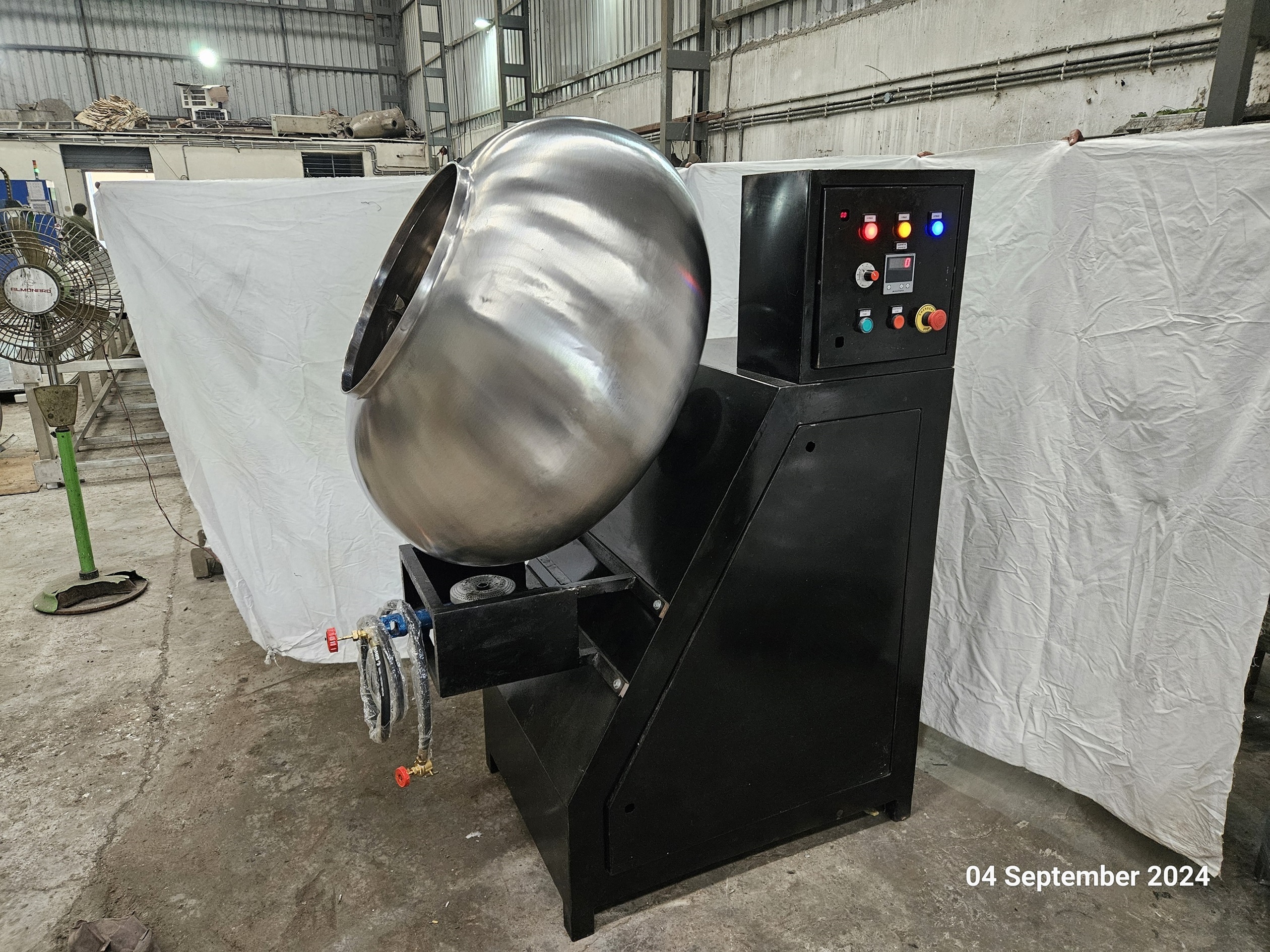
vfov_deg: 58.9
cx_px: 635
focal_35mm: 23
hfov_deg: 73.9
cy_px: 476
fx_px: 844
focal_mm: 5.4
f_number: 1.8
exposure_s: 1/100
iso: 500
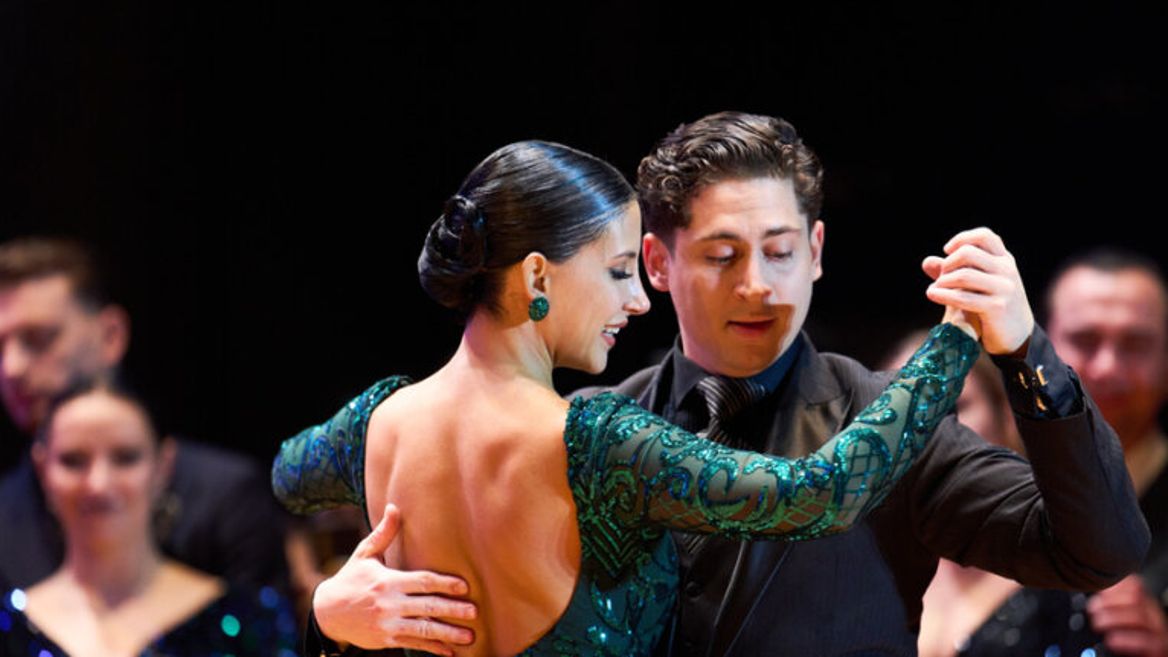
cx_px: 639
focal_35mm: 369
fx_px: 11429
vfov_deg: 3.3
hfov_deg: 5.9
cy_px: 438
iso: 2000
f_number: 2.8
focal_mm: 300
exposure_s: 1/500
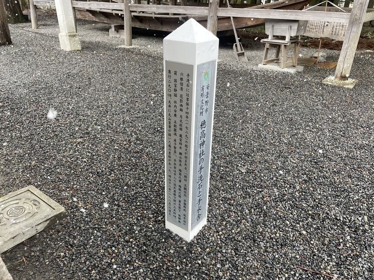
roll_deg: -1.2
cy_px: 140
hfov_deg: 69.4
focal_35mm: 25
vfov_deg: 54.9
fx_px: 270
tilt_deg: -27.2
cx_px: 187
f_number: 1.6
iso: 100
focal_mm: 5.1
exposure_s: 1/121
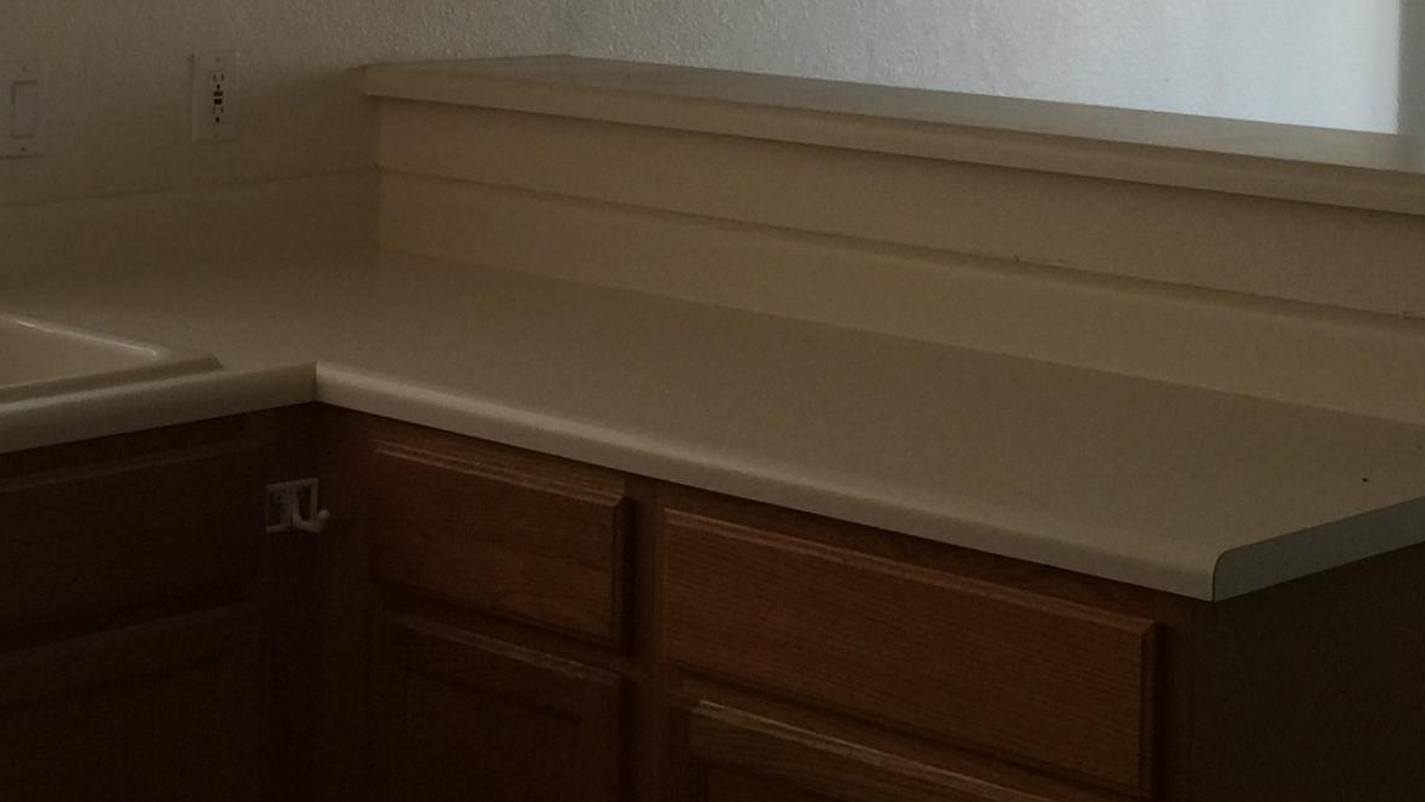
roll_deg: -1.2
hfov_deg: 26.2
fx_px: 3060
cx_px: 665
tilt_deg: -4.7
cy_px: -15
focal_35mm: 81
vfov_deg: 14.7
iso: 40
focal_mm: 4.15
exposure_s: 1/40
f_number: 2.2
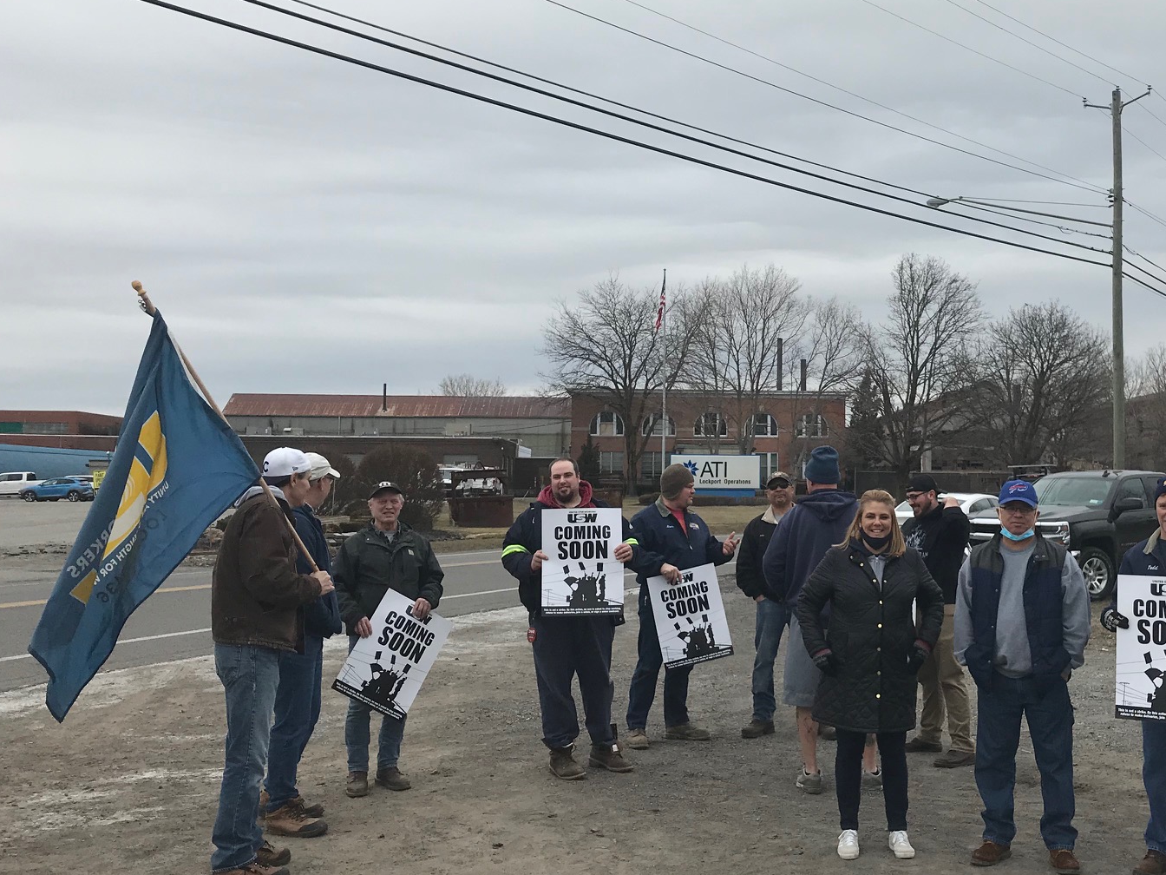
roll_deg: -1.2
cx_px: 825
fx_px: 1415
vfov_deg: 34.3
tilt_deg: +5.1
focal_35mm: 42
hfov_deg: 43.8
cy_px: 409
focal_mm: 3.99
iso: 20
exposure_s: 1/2227
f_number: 1.8
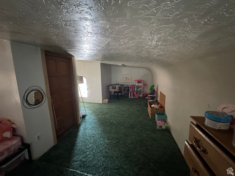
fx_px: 95
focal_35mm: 14
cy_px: 88
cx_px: 118
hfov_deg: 102.1
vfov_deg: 85.7
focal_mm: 2.22
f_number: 2.2
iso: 1250
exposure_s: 1/42
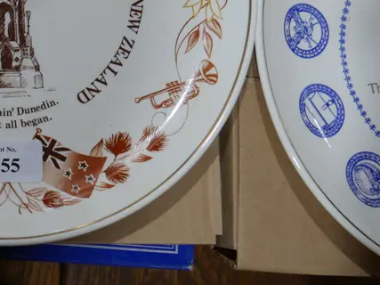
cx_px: -36
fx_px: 790
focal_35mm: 72
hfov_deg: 25.2
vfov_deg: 20.1
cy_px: 35
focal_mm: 15
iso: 200
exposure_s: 1/125
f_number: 4
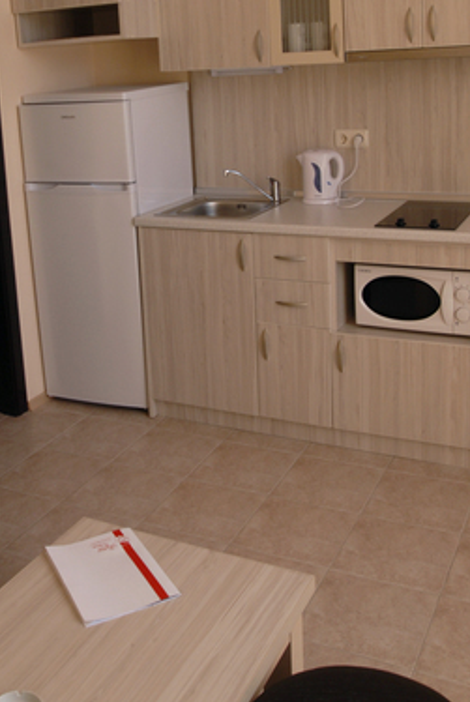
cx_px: 165
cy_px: 200
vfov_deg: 46.3
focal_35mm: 41
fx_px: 797
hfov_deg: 32.6
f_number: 5.6
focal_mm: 17
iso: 320
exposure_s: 1/125
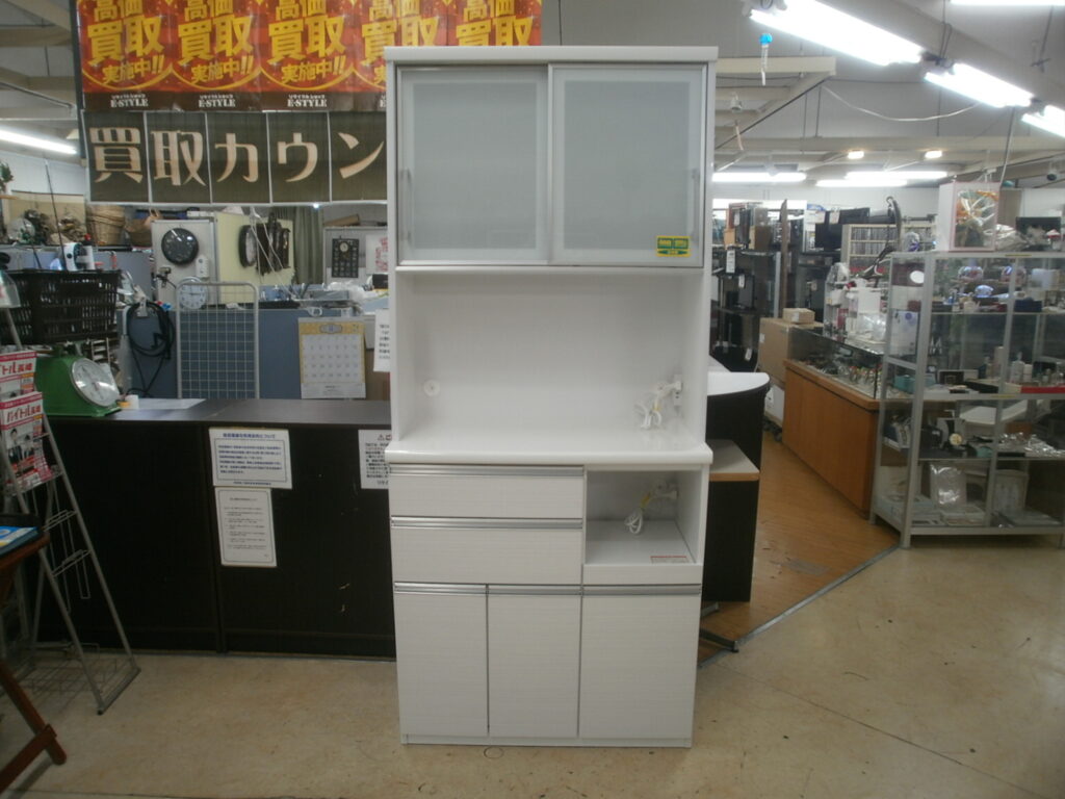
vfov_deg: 53.1
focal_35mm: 26
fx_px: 800
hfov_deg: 67.3
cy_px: 400
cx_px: 532
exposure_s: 1/40
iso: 100
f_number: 2.6
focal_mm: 4.65
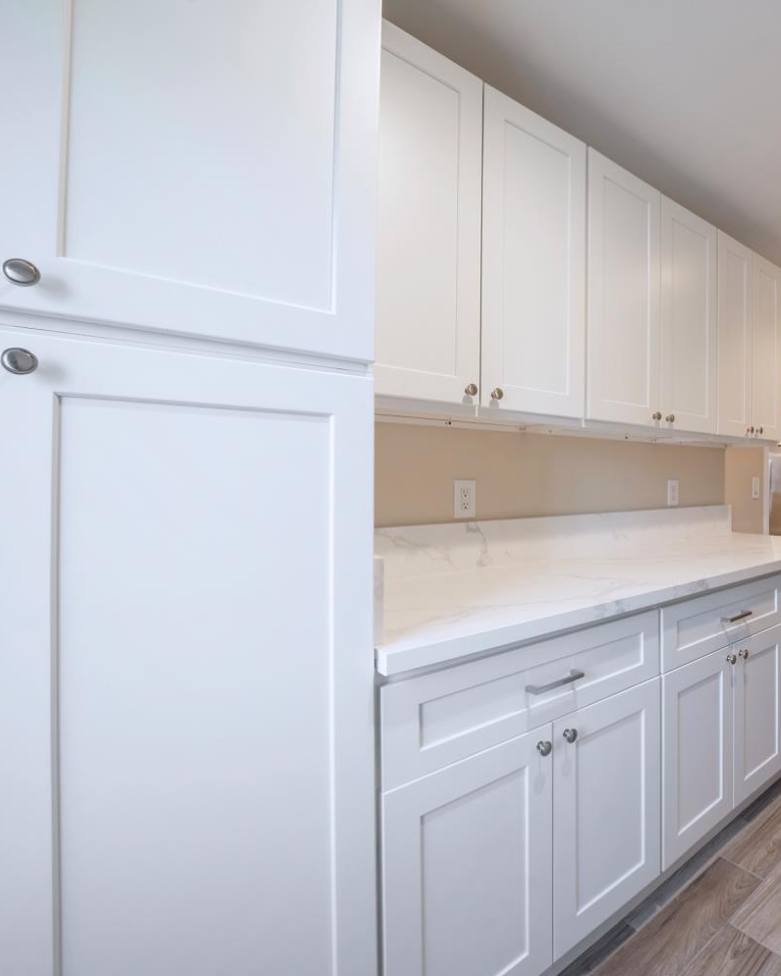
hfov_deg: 70.1
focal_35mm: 17
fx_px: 491
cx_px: 615
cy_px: 490
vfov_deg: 89.6
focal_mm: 12
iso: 250
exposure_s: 1/250
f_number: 9
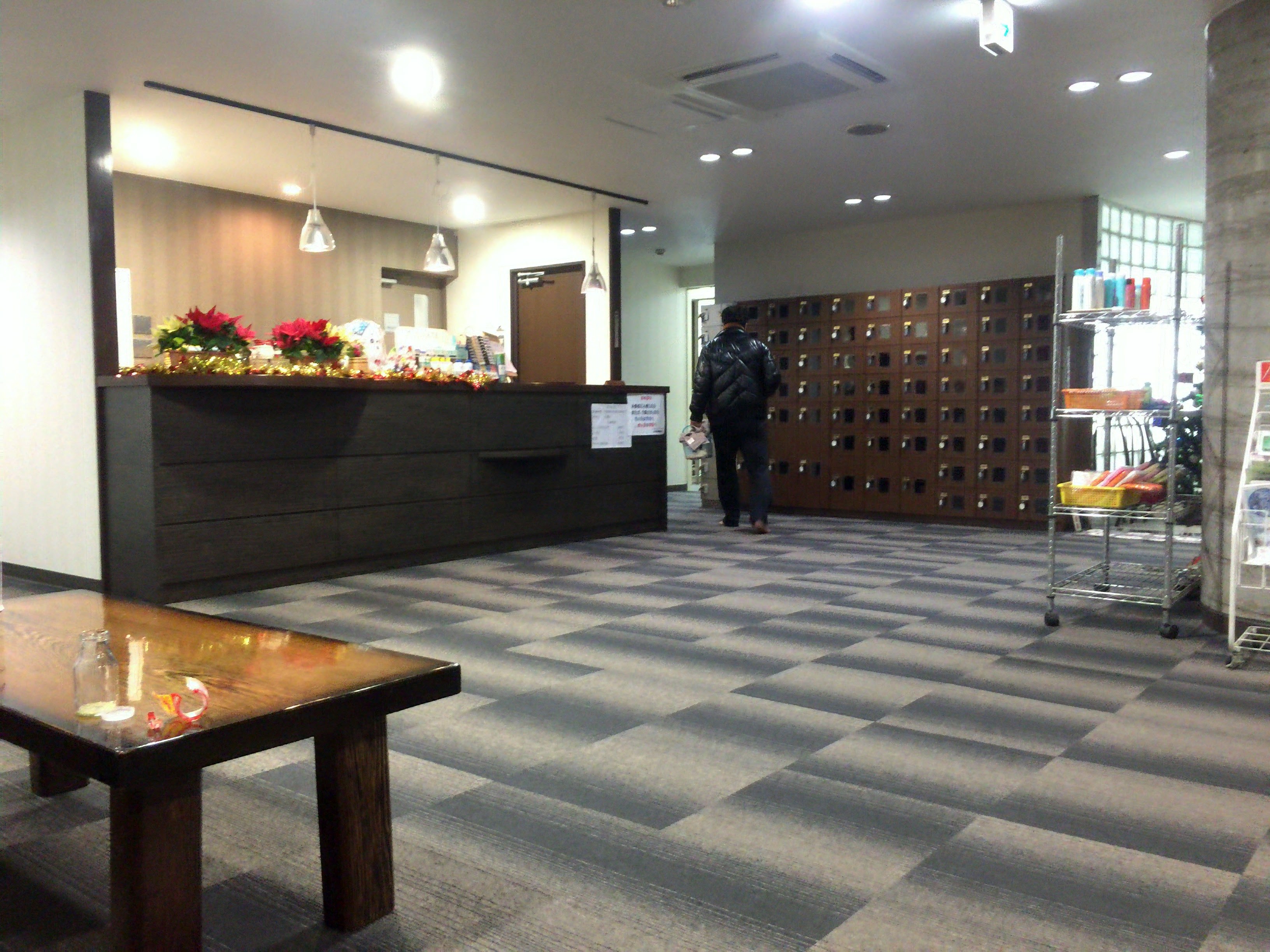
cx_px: 635
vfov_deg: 48.2
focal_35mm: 29
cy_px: 476
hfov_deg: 61.7
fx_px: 1064
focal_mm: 4.15
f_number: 2.2
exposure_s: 1/30
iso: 500
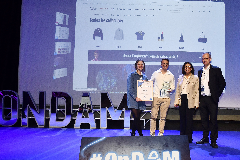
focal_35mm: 39
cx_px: 153
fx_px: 260
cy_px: 82
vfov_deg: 34.2
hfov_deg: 49.0
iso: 1250
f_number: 5.6
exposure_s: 1/160
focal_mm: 20
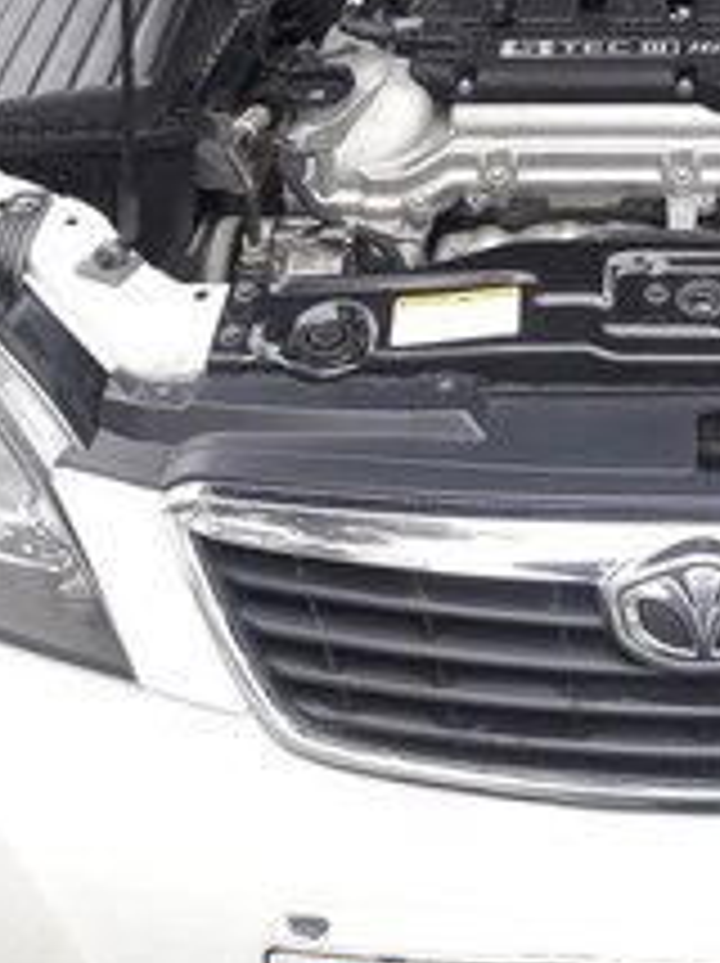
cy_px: -126
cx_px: 666
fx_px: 1806
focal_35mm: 65
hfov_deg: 22.0
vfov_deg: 27.1
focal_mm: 3.7
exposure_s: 1/100
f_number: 1.9
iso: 64
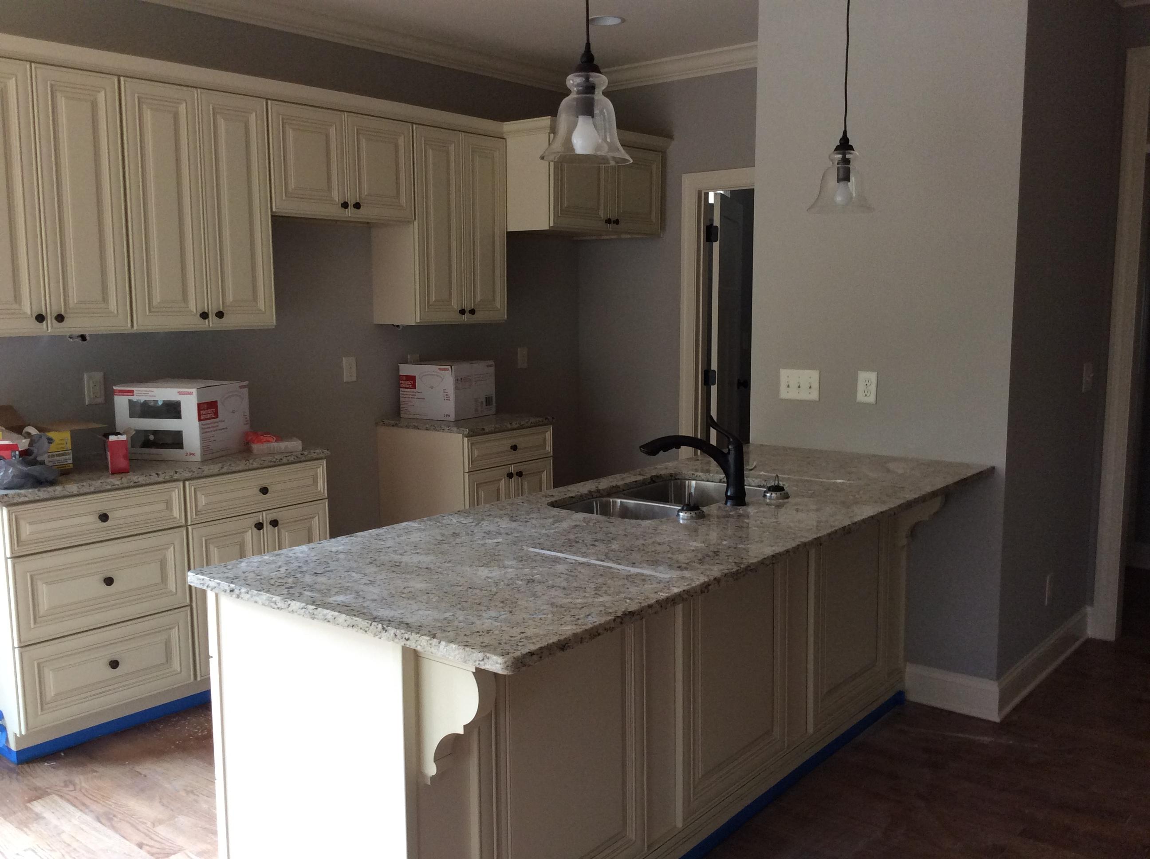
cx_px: 575
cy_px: 430
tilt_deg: -7.4
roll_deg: -1.4
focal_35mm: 32
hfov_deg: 56.9
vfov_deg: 44.1
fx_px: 1062
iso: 100
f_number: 2.4
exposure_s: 1/24
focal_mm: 3.3
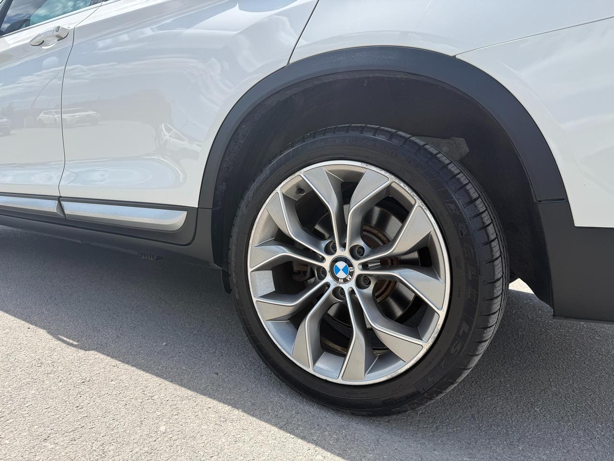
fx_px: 426
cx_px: 307
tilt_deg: -7.9
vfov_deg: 56.8
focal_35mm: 24
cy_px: 230
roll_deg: -5.1
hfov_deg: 71.6
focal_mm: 6.76
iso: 80
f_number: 1.78
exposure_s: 1/3021
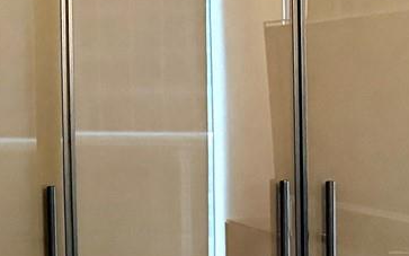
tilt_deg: -1.7
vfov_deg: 11.7
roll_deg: +1.6
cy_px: 136
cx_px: -296
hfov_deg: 16.1
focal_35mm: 112
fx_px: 1249
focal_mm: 6.76
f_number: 1.78
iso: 1000
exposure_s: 1/30
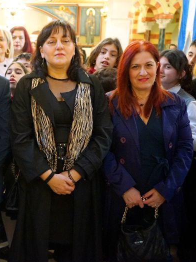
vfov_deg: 38.2
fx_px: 378
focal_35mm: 50
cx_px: 14
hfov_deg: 27.9
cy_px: 133
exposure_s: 1/60
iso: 6400
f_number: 4
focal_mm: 34
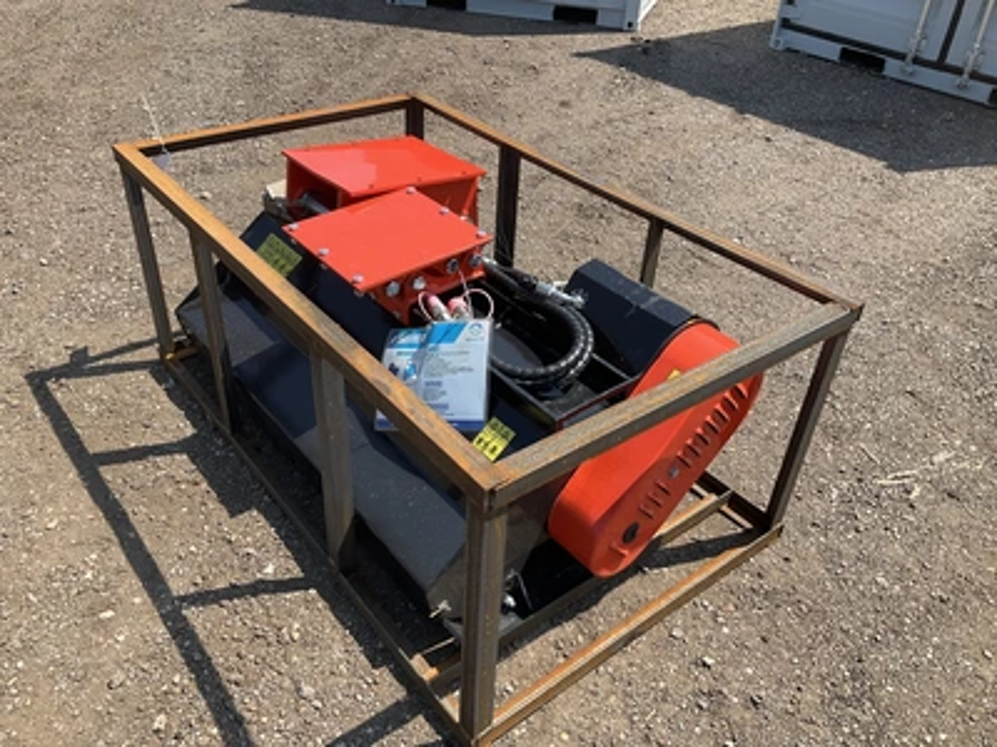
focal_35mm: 29
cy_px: 374
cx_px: 498
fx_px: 835
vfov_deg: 48.2
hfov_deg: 61.7
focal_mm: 3
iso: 25
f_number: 1.8
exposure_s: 1/997
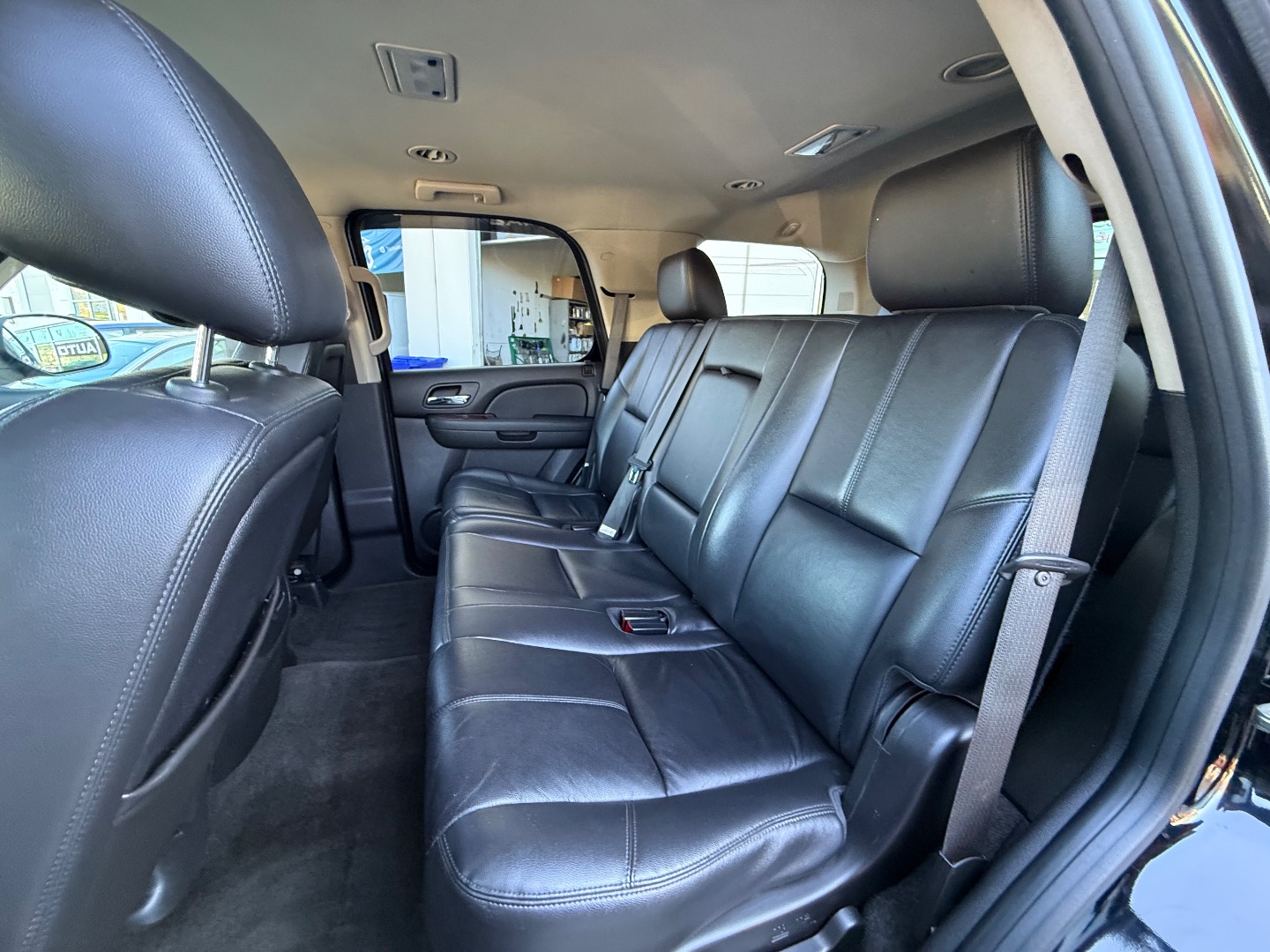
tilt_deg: -16.8
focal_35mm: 14
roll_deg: -2.2
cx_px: 635
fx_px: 514
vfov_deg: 85.7
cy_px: 476
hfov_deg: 102.1
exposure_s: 1/60
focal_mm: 2.22
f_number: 2.2
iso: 500
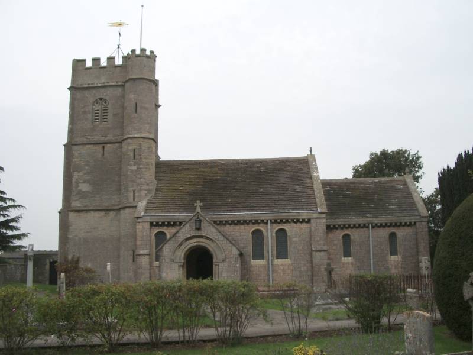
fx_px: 478
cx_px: 236
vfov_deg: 40.7
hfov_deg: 52.6
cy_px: 178
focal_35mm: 35
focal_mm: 5.8
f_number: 4.3
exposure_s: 1/250
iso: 50
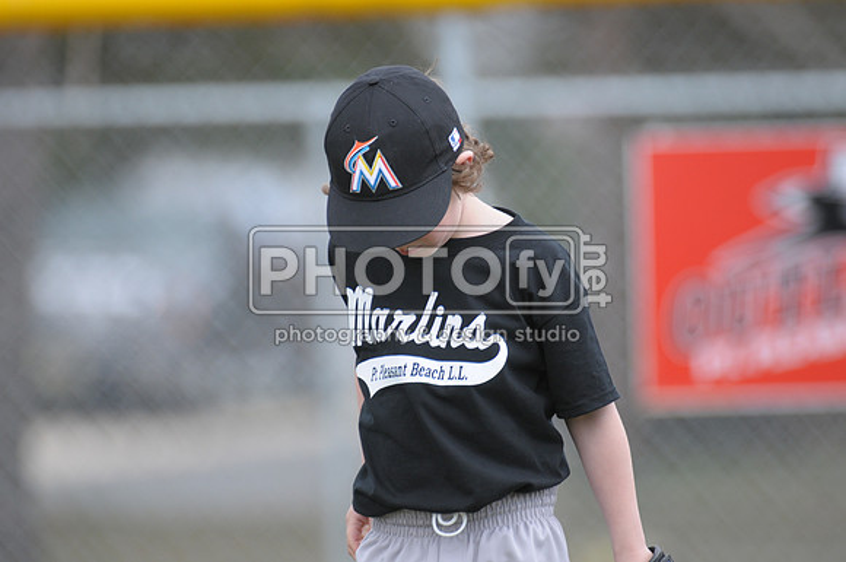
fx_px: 14080
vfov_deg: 2.3
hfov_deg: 3.4
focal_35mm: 600
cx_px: 423
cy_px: 281
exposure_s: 1/640
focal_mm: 400
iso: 400
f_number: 4
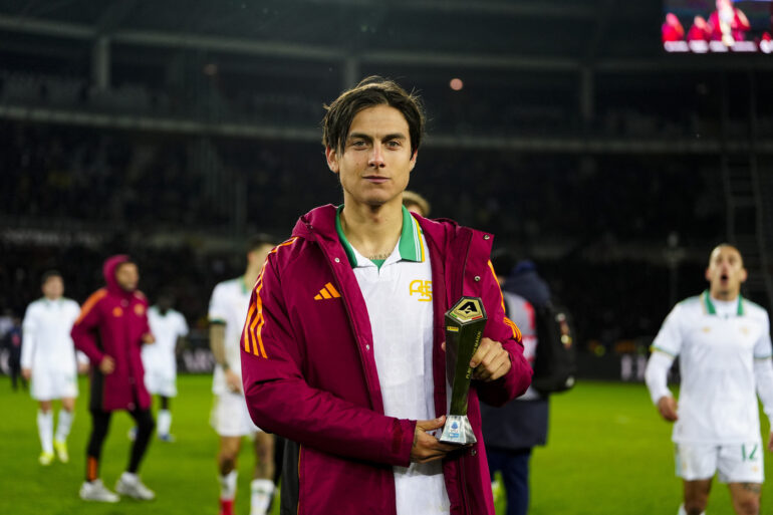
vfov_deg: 19.4
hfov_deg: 28.8
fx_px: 1503
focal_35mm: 70
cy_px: 258
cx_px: 386
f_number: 2.8
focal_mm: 70
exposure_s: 1/2000
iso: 2000
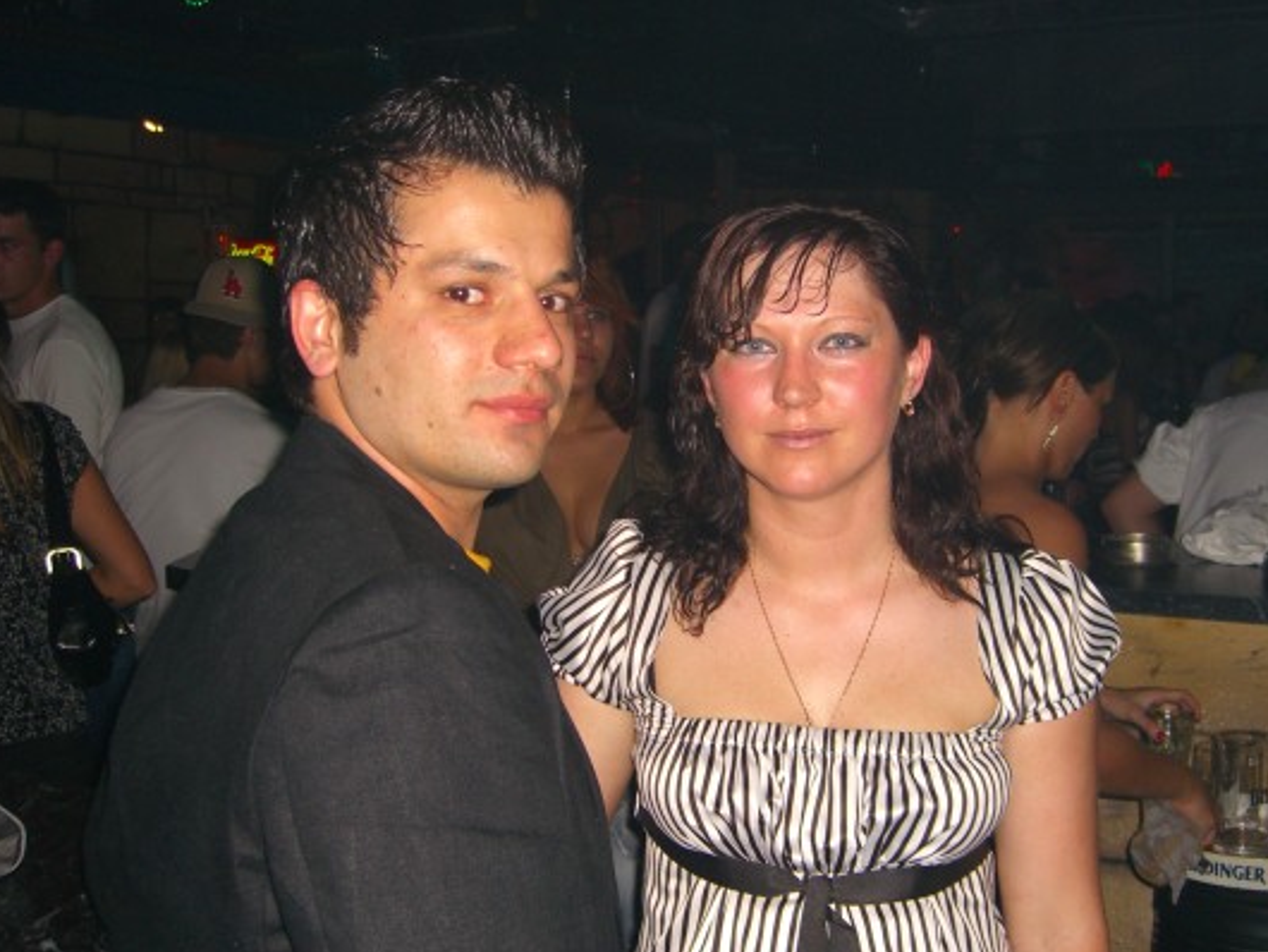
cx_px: 703
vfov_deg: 33.6
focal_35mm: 43
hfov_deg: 43.8
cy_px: 495
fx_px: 1576
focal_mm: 7.9
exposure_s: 1/60
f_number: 2.8
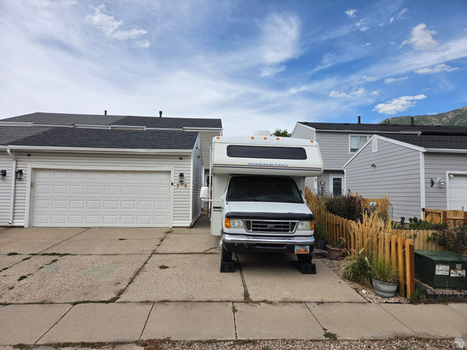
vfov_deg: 58.9
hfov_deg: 73.9
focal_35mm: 23
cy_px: 175
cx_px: 234
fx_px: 310
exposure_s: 1/4420
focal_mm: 5.4
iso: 80
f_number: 1.8
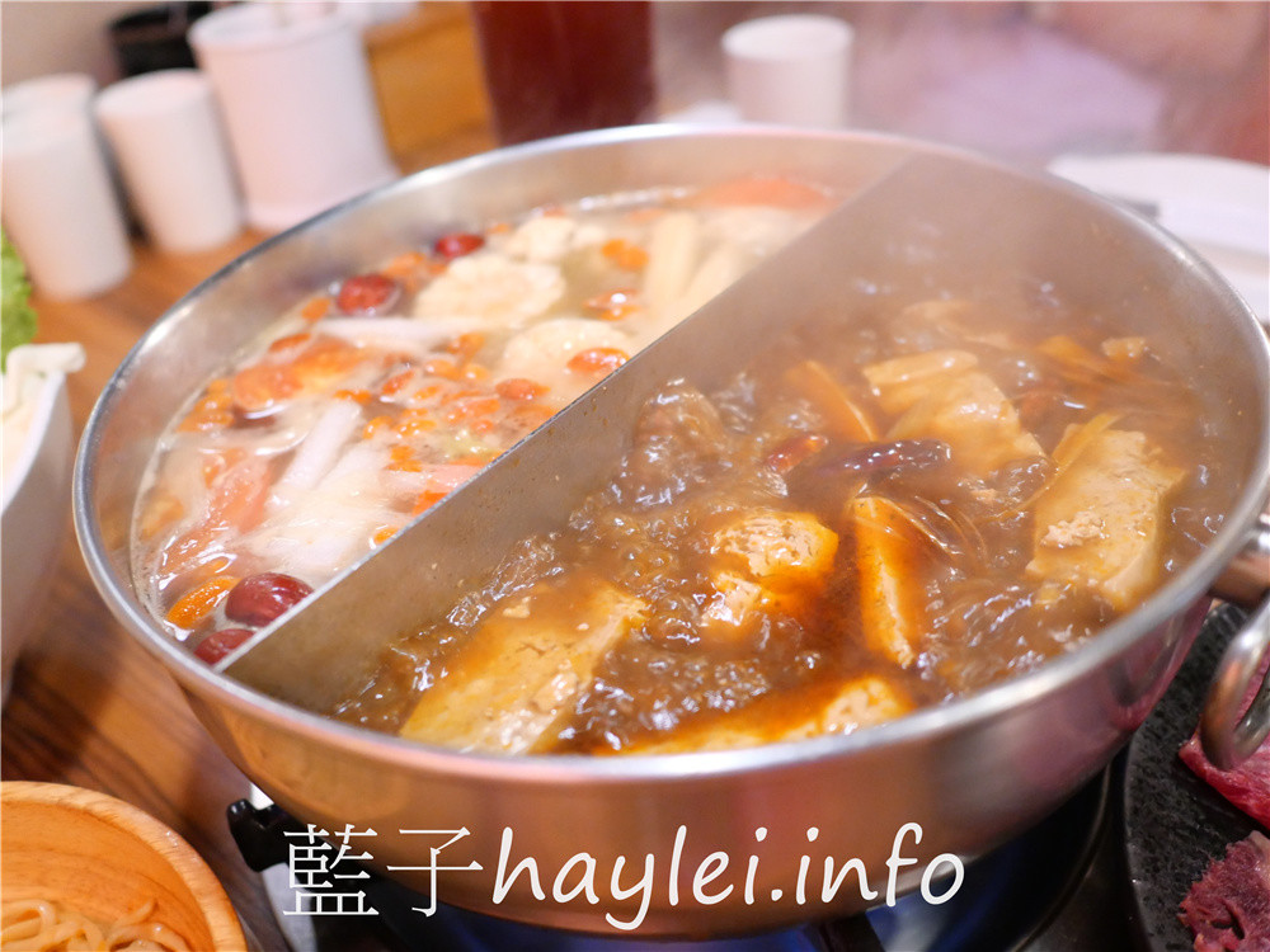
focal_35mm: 30
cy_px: 476
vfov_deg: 46.8
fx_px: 1101
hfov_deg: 60.0
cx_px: 635
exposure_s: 1/60
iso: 2500
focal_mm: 15
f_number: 1.7
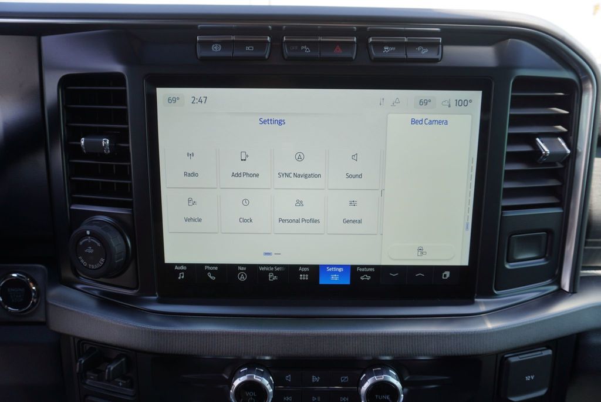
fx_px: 401
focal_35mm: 24
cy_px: 201
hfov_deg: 73.7
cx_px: 300
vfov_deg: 53.2
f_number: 5
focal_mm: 16
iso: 100
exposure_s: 1/100
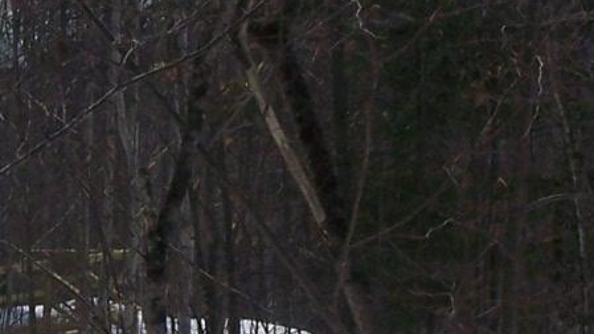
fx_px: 2975
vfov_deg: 6.4
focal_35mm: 189
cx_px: 148
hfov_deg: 11.4
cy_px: 156
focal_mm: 6.3
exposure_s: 1/640
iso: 64
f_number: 5.6
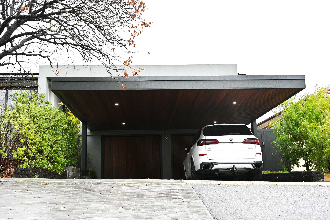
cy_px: 110
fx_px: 357
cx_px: 165
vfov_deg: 34.2
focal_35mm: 39
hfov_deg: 49.6
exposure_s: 1/250
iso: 160
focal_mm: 39
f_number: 5.6
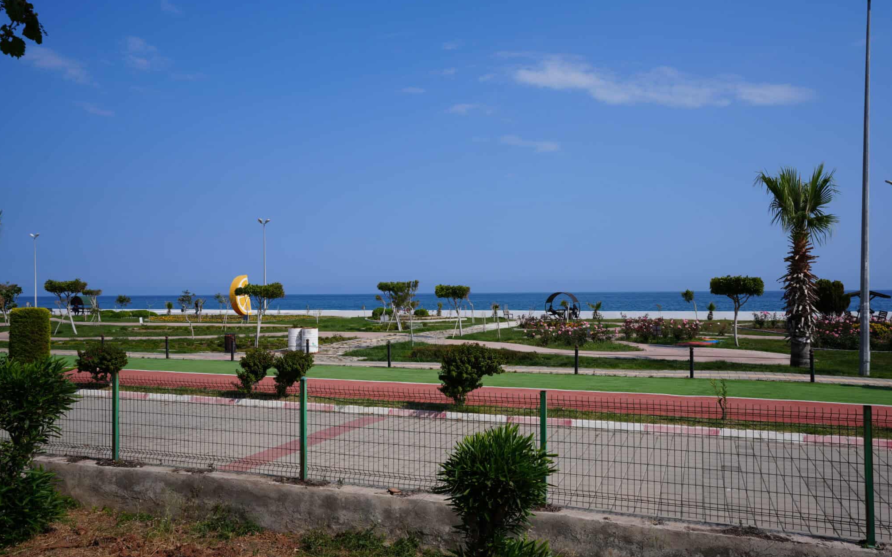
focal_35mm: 29
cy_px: 291
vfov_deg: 43.1
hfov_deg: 64.6
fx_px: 705
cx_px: 451
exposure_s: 1/320
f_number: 10
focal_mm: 28
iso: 100
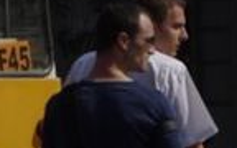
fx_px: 4579
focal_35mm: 709
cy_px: -15
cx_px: -62
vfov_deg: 1.9
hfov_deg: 3.0
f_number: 11
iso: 400
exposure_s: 1/1000
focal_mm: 105
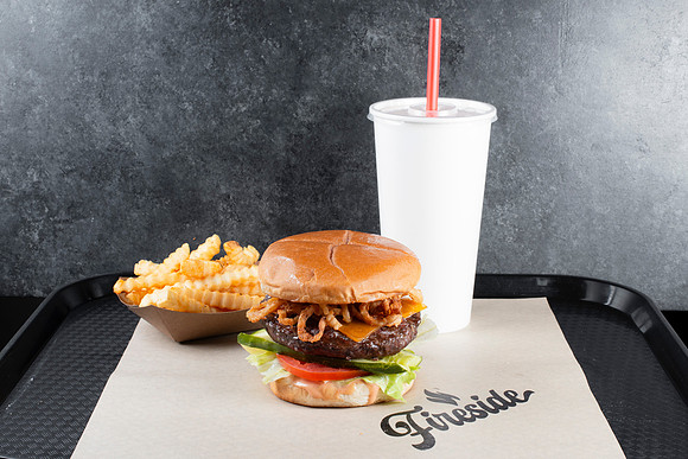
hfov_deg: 34.9
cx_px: 344
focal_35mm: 57
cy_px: 262
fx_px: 1096
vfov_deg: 23.6
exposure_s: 1/200
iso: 250
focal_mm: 50
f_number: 14
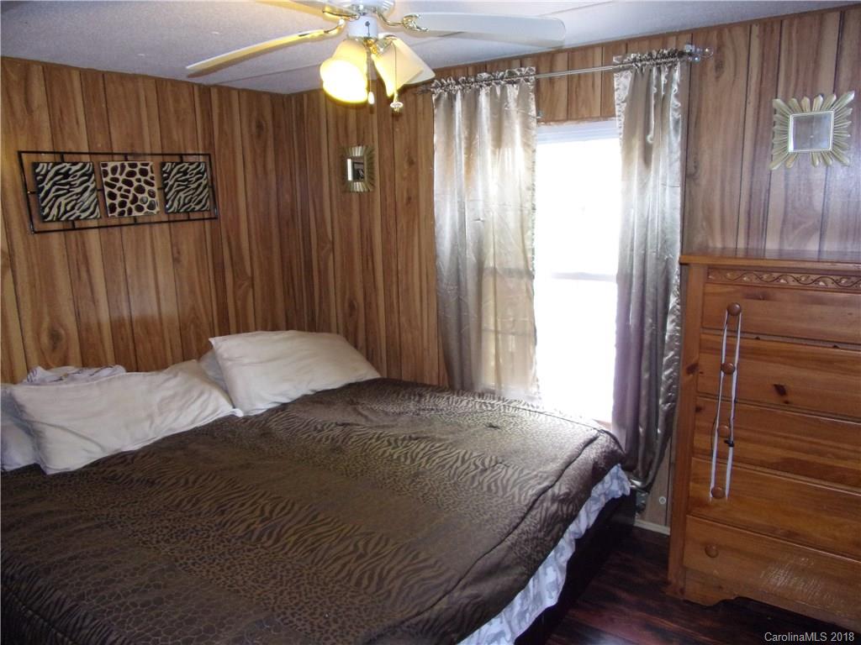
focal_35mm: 24
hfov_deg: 71.6
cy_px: 322
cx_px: 430
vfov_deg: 56.8
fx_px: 597
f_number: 3.3
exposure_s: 1/34
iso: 200
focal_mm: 4.3
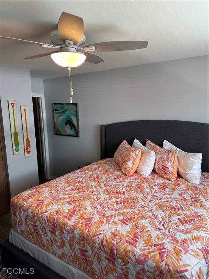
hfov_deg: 56.8
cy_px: 140
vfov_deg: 71.6
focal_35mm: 24
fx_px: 193
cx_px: 104
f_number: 1.78
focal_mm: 6.86
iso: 100
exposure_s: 1/120
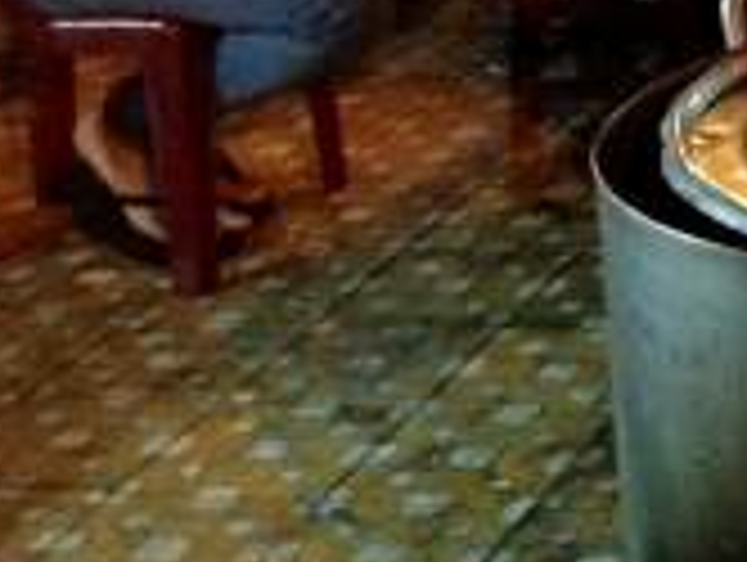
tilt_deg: -14.1
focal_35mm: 159
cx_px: 1512
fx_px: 3436
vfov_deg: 9.2
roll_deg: +1.5
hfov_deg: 11.2
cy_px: -121
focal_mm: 4.12
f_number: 2.4
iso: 320
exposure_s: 1/17
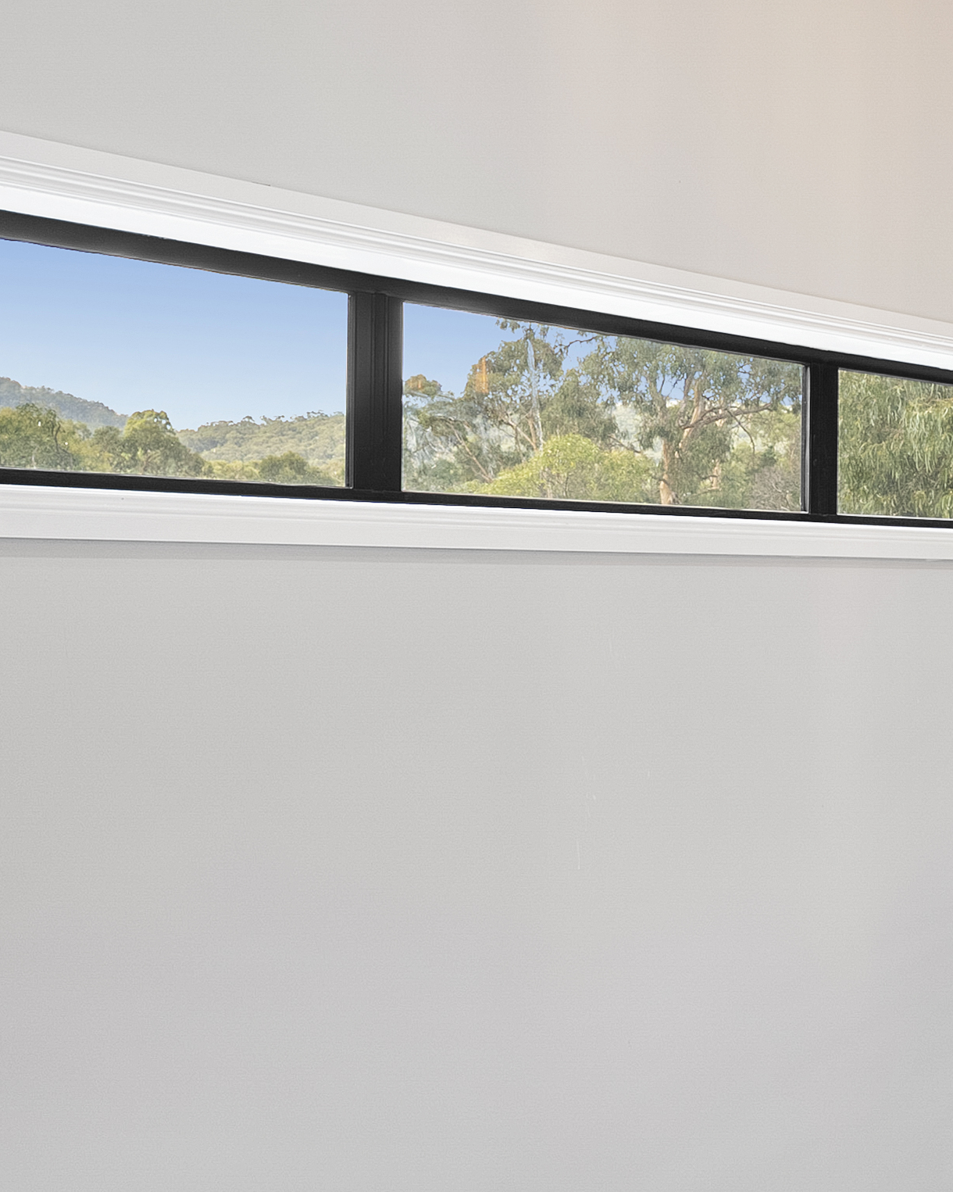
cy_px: 561
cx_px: 848
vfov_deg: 39.5
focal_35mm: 47
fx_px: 1657
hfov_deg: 30.7
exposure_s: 1/6
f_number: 7.1
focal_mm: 18
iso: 200
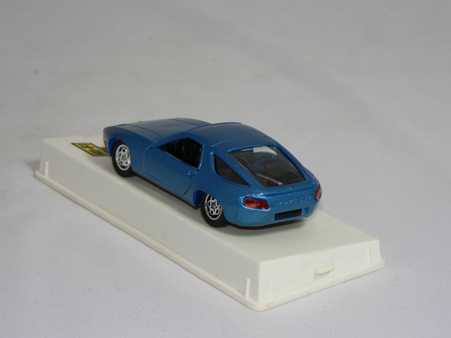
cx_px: 226
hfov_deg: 18.0
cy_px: 169
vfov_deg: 13.6
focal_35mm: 109
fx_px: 1420
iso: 80
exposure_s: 1/60
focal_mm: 18.2
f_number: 3.2
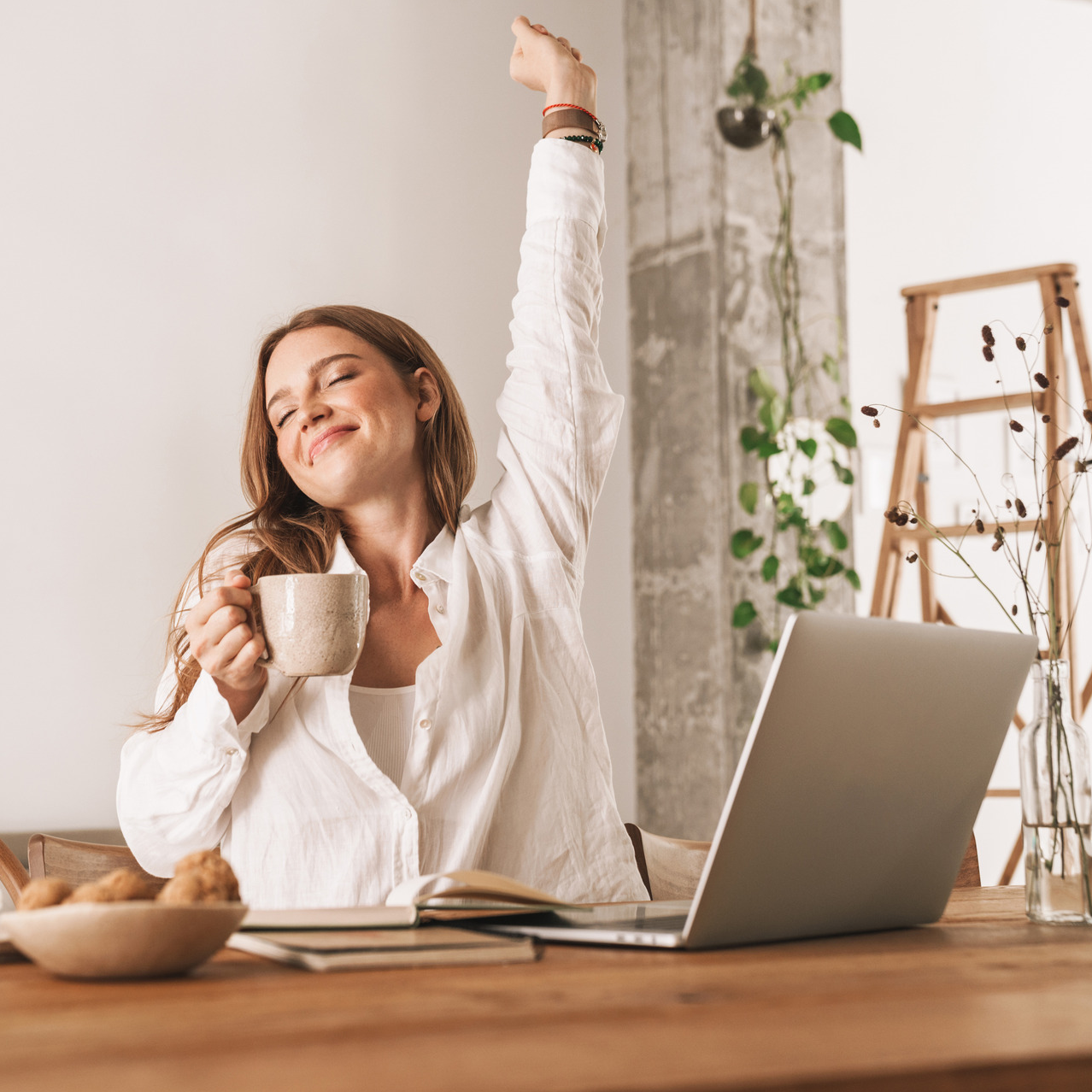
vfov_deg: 28.6
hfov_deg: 28.6
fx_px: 2141
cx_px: 519
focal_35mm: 60
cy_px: 546
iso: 800
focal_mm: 47
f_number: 3.5
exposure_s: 1/160
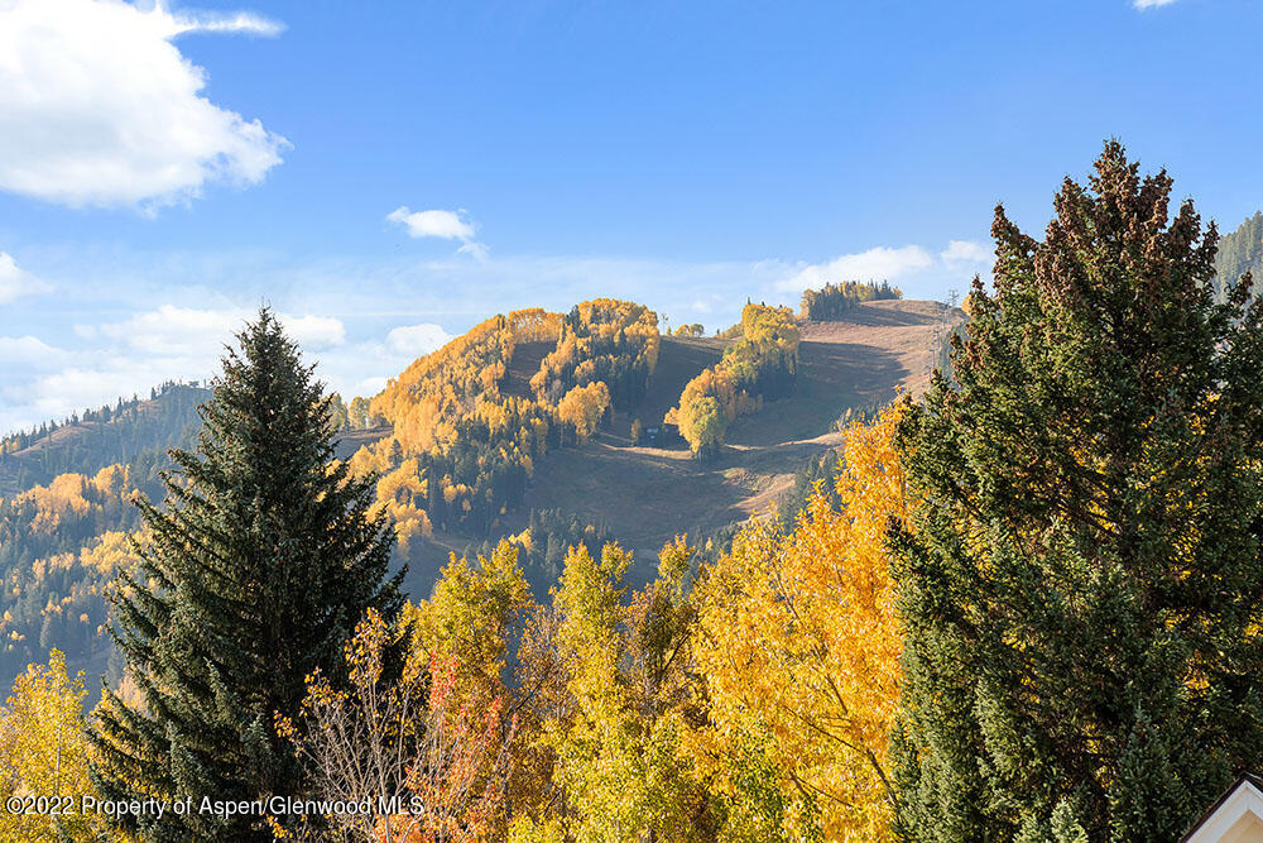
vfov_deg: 11.4
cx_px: 632
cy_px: 422
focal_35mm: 120
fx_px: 4210
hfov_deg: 17.1
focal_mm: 120
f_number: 7.1
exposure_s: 1/400
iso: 160
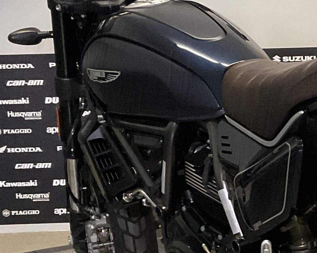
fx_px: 1013
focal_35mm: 108
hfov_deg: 17.1
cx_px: 361
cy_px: 215
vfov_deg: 14.2
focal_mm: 3
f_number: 1.8
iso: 250
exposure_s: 1/60
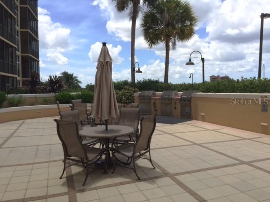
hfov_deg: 61.7
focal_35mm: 29
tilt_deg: +0.1
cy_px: 101
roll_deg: -0.4
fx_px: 226
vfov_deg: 48.2
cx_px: 135
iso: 32
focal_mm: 4.15
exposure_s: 1/807
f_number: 2.2
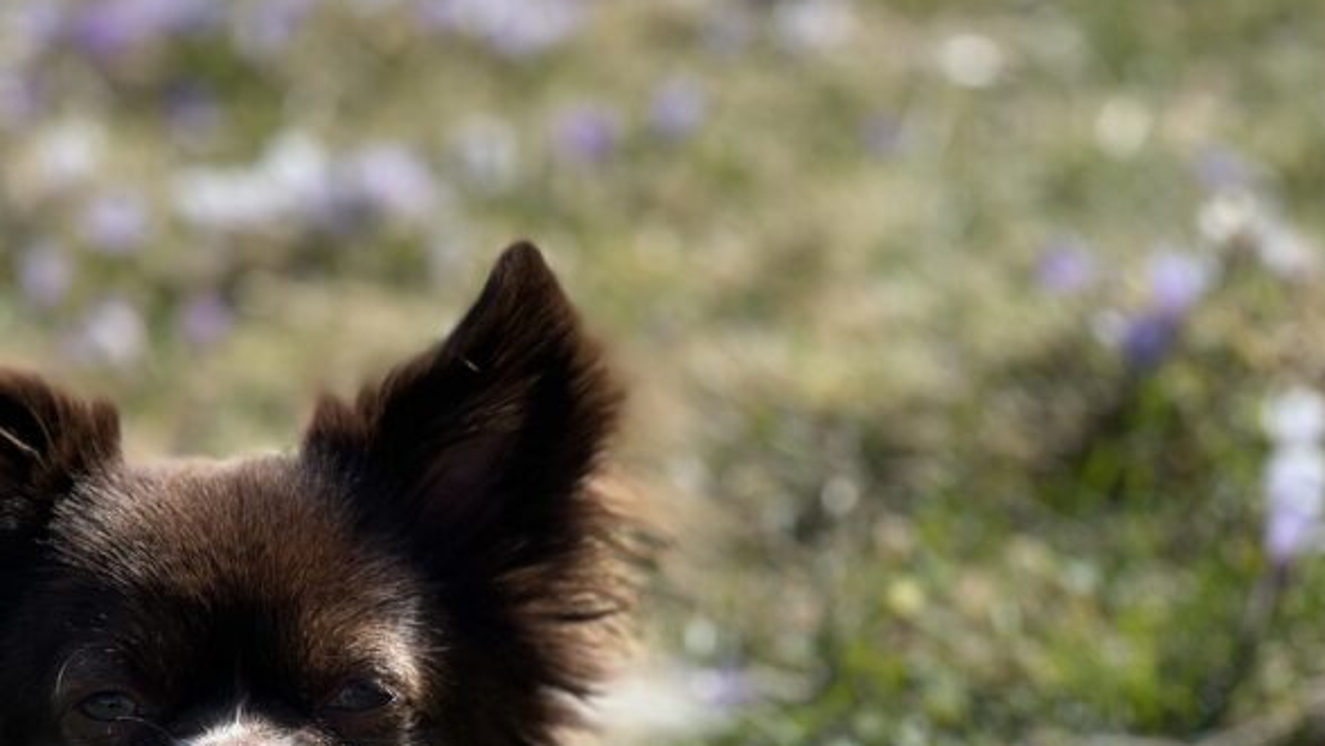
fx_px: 5130
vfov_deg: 8.3
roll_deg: -7.5
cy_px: 775
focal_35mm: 146
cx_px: 505
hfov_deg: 14.7
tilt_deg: -17.5
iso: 32
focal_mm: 9
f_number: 2.8
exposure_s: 1/424
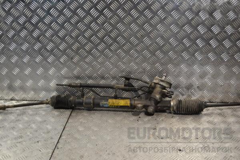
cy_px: 80
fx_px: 260
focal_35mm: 39
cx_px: 120
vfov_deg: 34.2
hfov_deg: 49.6
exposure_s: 1/100
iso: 400
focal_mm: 26
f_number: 5
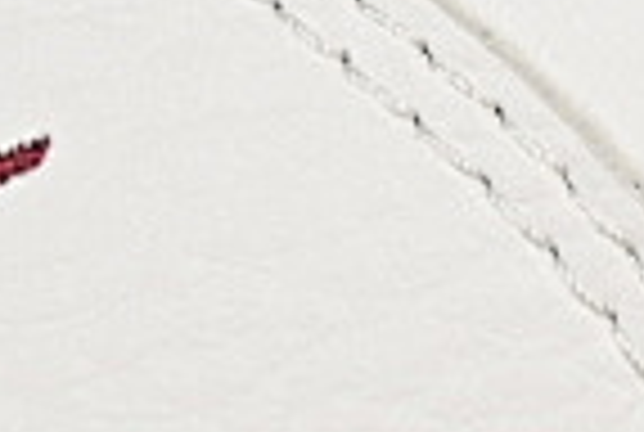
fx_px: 10128
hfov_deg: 3.6
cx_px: 1333
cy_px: -216
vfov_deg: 2.4
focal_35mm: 565
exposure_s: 1/80
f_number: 7.1
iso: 160
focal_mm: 50
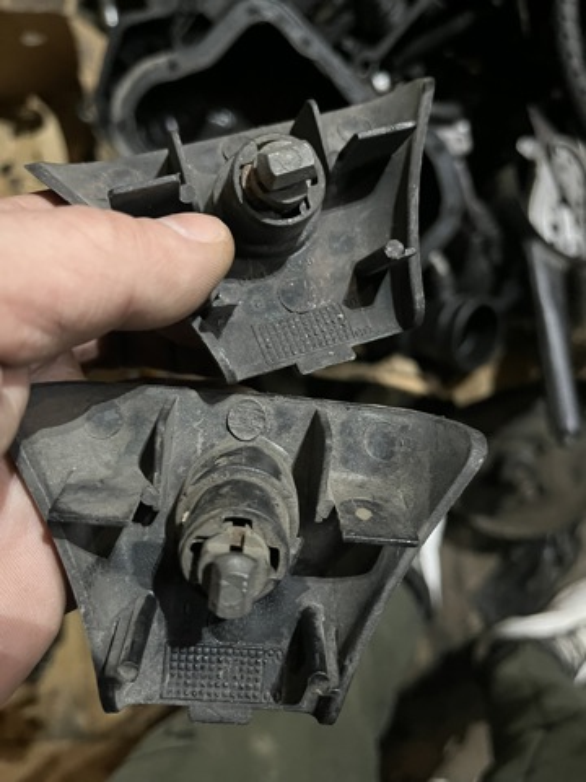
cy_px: 391
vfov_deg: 67.3
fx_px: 587
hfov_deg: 53.1
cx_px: 293
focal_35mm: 26
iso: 800
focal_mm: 5.1
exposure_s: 1/25
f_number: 1.6
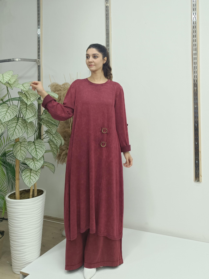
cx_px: 104
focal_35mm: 24
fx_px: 193
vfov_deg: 71.6
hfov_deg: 56.8
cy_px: 140
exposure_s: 1/101
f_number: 1.88
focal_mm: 5.59
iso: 120
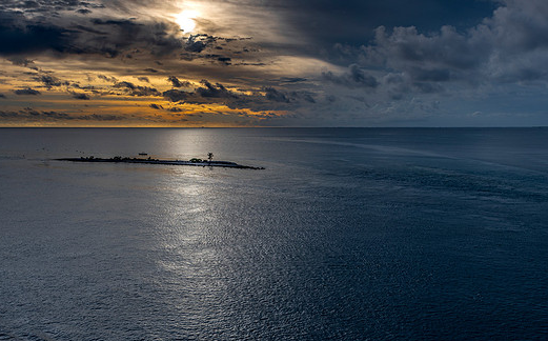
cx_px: 278
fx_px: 507
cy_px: 211
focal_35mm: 34
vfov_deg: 36.9
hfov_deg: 56.8
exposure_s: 1/200
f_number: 8
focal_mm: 24
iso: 64
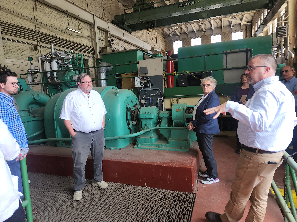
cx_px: 148
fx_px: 197
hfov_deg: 73.9
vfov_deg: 58.9
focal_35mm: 23
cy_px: 111
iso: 25
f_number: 1.8
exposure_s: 1/60
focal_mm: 5.4
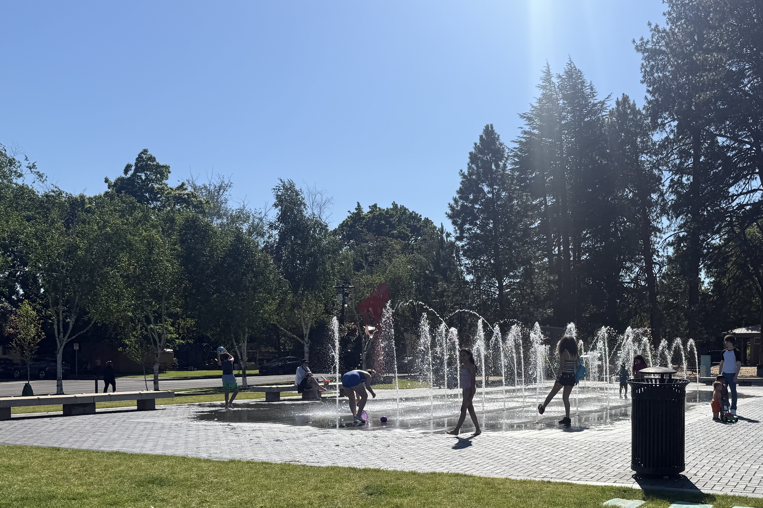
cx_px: 531
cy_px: 385
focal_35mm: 37
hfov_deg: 50.6
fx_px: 784
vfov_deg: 35.1
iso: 80
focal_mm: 6.76
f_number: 1.78
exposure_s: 1/6173
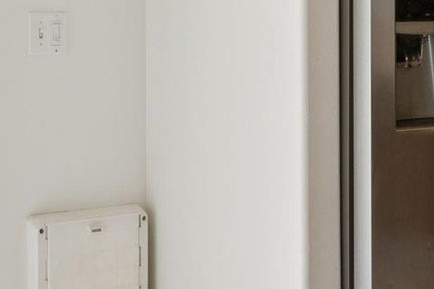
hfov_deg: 20.5
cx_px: 260
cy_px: -2
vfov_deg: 13.6
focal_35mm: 99
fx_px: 1198
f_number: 13
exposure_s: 1/30
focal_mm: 15.7
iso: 400
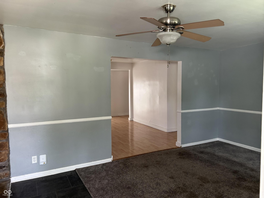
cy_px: 99
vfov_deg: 53.1
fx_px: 198
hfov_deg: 67.3
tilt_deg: -3.0
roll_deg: +0.7
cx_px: 132
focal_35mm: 26
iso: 125
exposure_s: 1/72
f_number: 1.5
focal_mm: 5.7
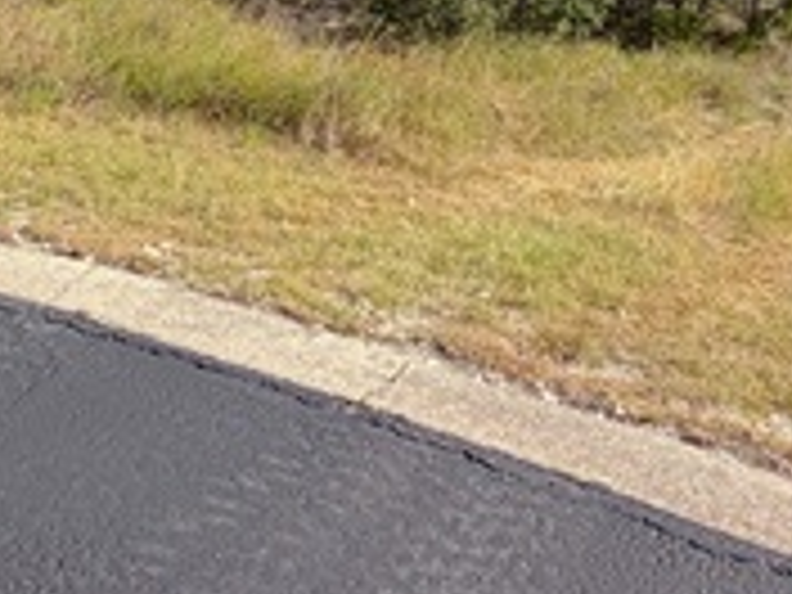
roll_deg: +0.1
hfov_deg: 37.3
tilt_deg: -2.2
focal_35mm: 51
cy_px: -198
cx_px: 302
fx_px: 1167
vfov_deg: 24.5
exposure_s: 1/770
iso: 20
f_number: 2.2
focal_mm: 2.22
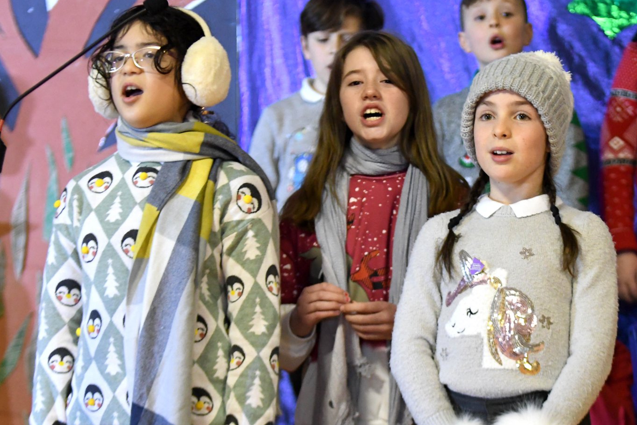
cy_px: 242
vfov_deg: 8.7
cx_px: 464
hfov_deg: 13.0
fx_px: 2795
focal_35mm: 158
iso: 3200
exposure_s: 1/80
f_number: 3.2
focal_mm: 70
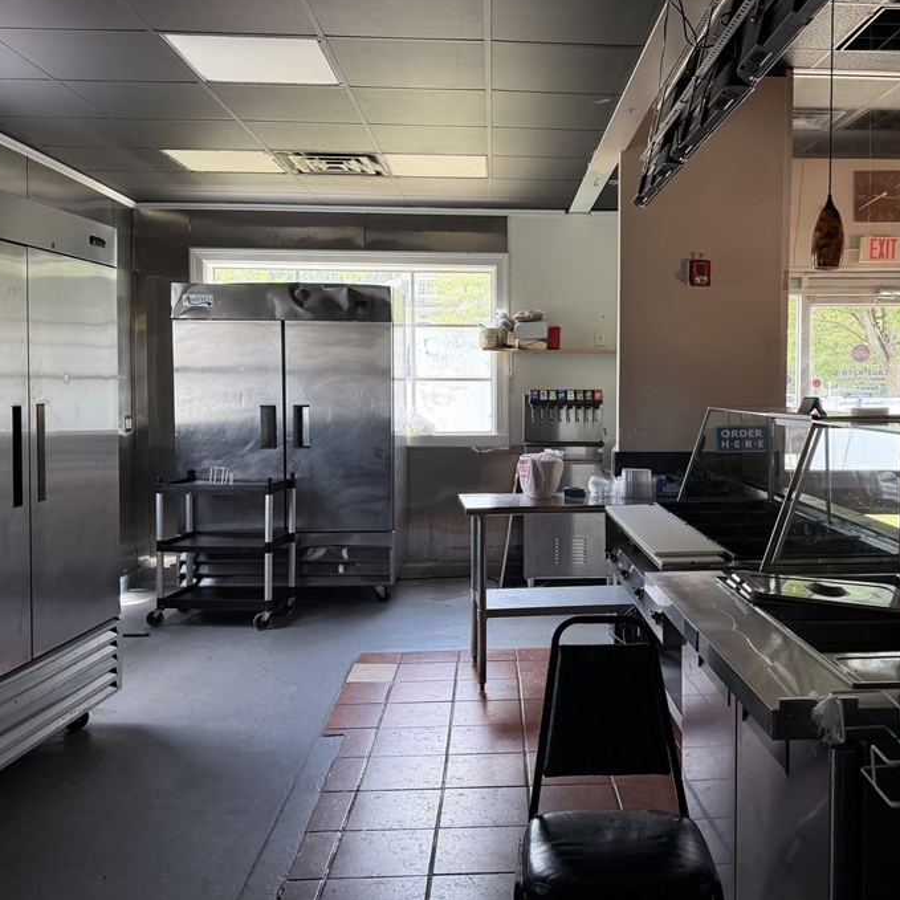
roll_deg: -0.1
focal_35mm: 32
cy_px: 407
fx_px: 941
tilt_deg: -2.3
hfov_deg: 50.7
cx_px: 551
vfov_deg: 51.0
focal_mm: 6.76
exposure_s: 1/138
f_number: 1.78
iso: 200
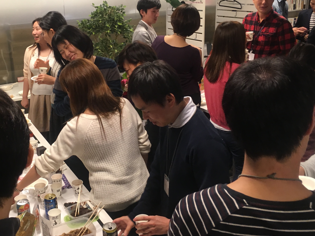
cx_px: 110
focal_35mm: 43
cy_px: 101
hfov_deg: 43.4
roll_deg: +3.1
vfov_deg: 33.5
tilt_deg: -16.4
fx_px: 391
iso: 80
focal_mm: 4.15
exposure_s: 1/30
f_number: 2.2
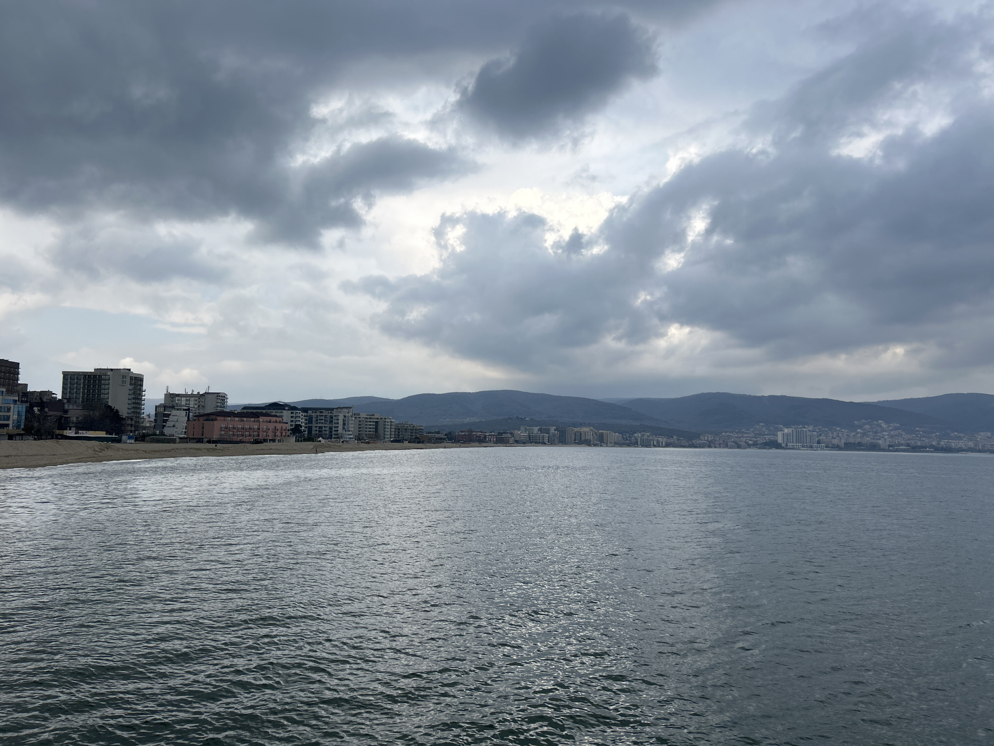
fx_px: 747
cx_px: 497
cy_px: 373
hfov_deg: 67.3
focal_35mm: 26
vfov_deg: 53.1
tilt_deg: +5.4
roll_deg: -1.6
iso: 50
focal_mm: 5.7
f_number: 1.5
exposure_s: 1/3460
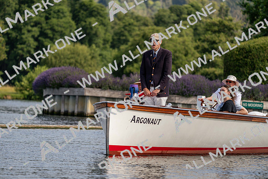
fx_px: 1899
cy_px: 90
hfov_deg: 8.1
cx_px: 134
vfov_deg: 5.4
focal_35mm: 255
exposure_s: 1/1600
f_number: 5.6
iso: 320
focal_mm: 255
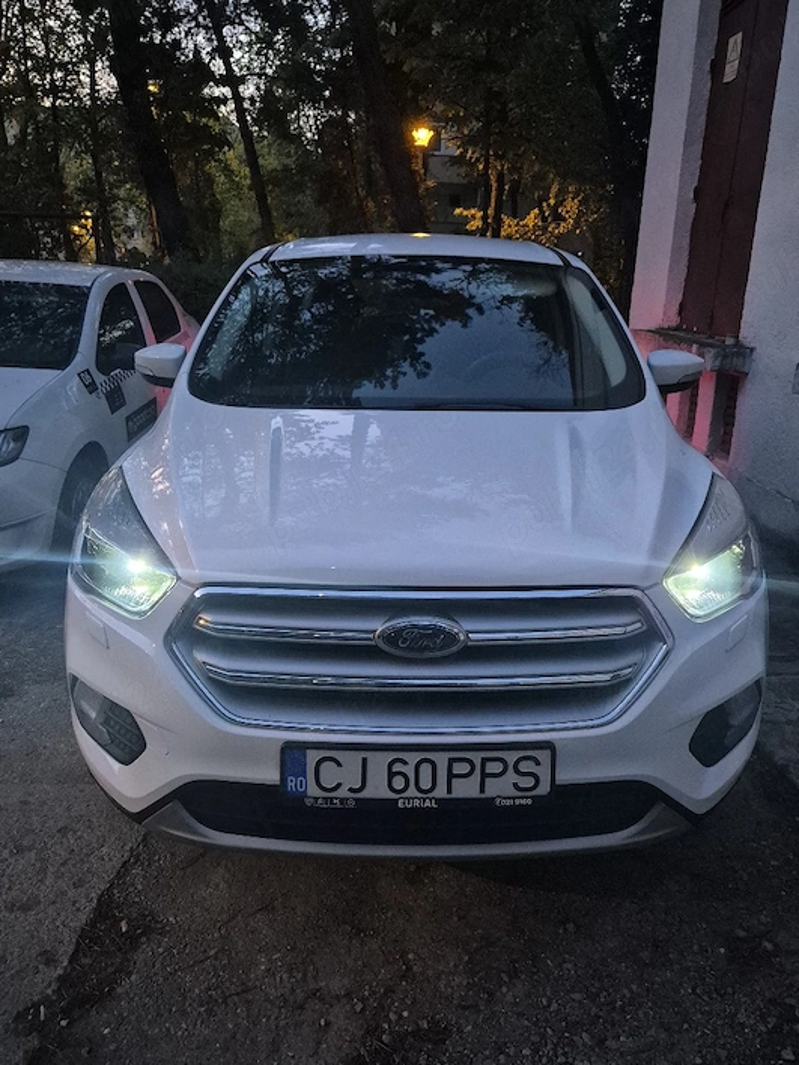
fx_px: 800
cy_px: 510
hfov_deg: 53.0
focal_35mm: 26
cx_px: 421
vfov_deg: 67.3
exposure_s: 1/50
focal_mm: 5.4
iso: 2000
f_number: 1.8
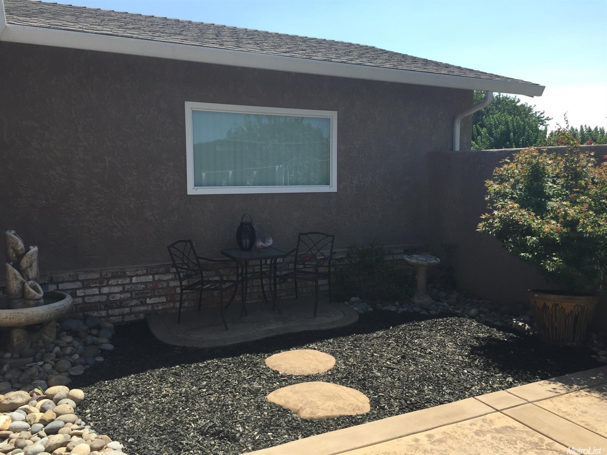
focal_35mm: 29
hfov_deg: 61.7
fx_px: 508
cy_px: 228
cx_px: 304
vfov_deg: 48.2
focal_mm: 4.15
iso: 32
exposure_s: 1/1163
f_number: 2.2
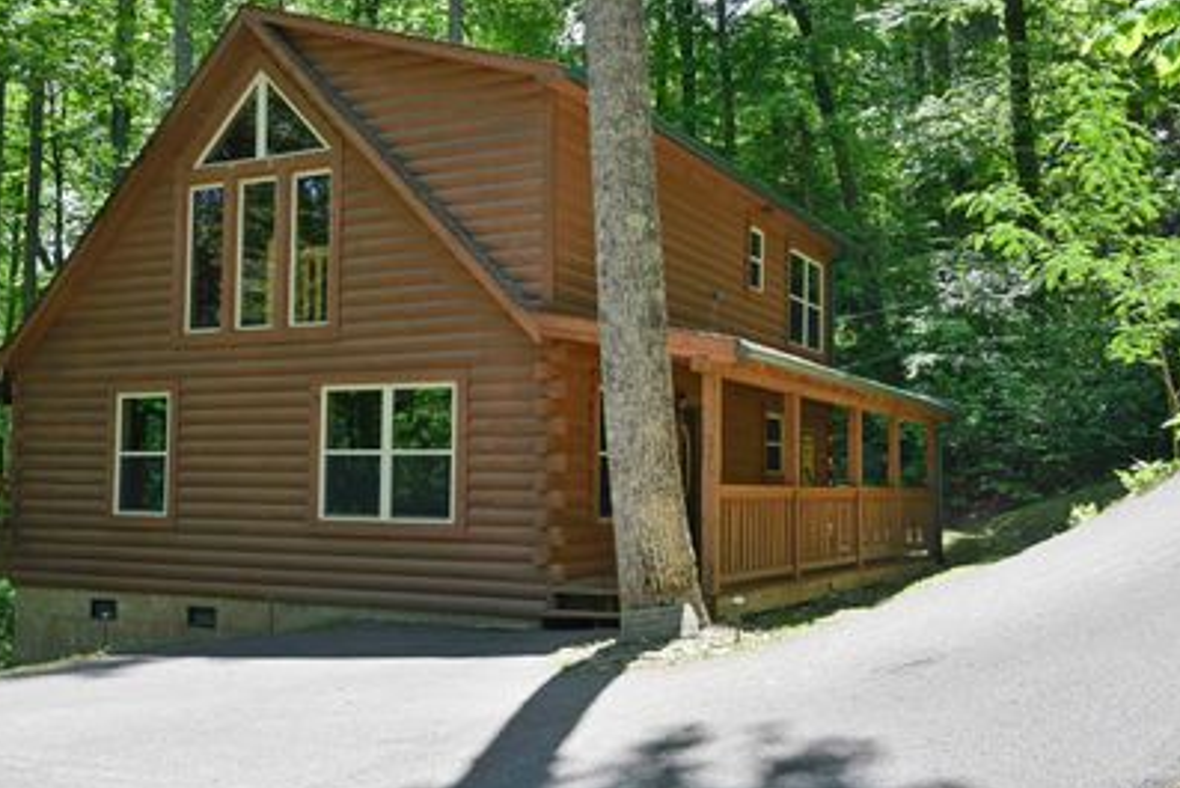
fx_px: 1299
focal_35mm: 40
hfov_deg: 48.8
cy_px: 394
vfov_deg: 33.7
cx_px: 553
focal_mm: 31.5
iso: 200
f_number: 7.1
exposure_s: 1/100
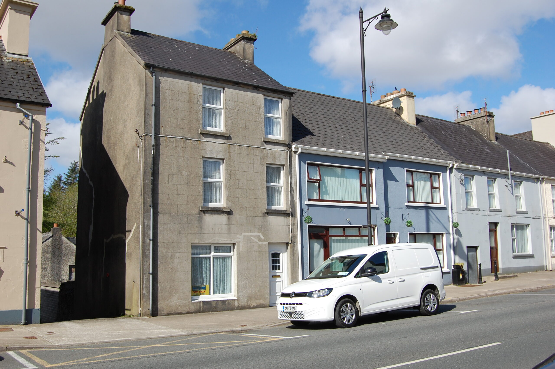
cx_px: 278
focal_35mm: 34
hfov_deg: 55.1
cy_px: 184
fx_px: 531
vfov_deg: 38.3
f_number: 10
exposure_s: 1/400
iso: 200
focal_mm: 23
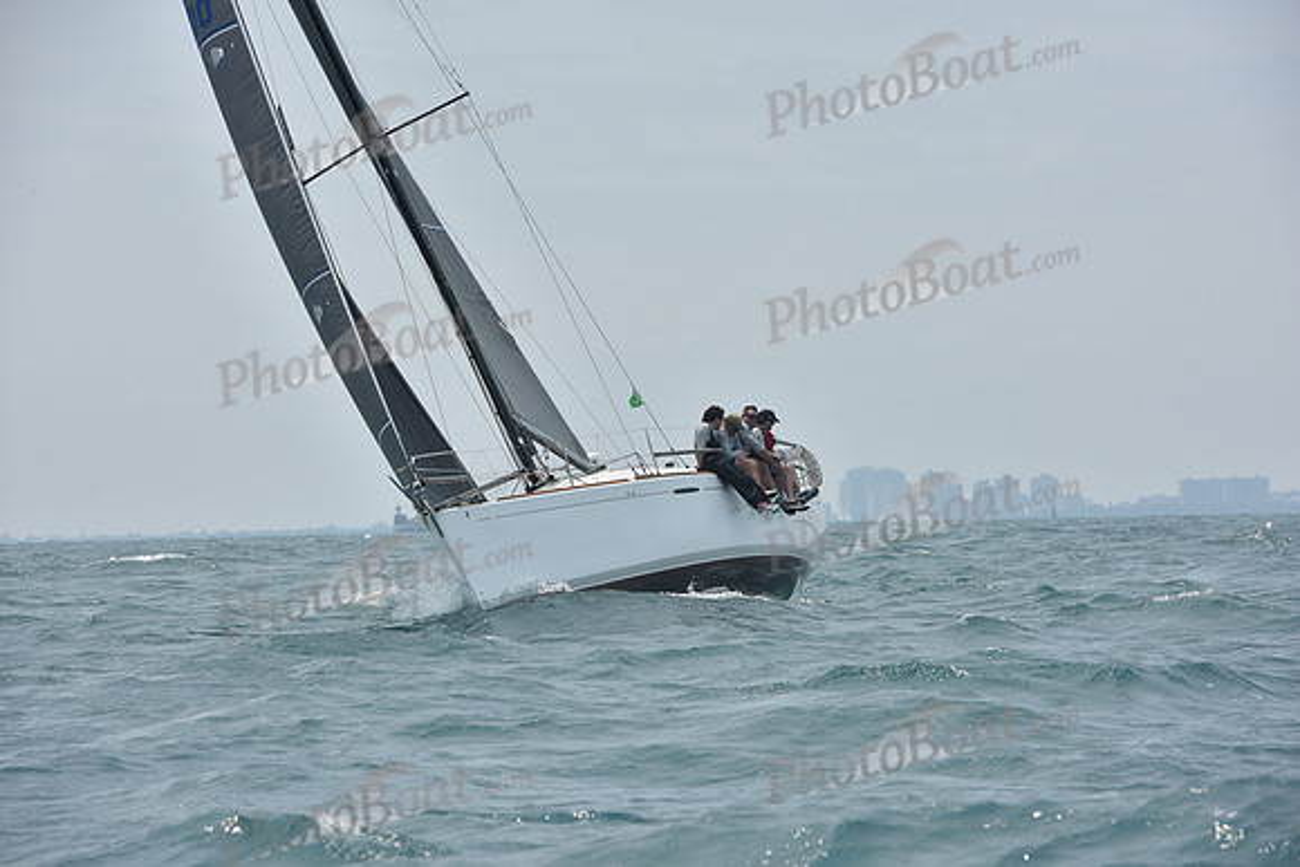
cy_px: 434
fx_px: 7224
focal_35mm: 200
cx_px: 650
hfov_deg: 10.3
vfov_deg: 6.9
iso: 250
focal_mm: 200
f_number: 11
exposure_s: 1/800
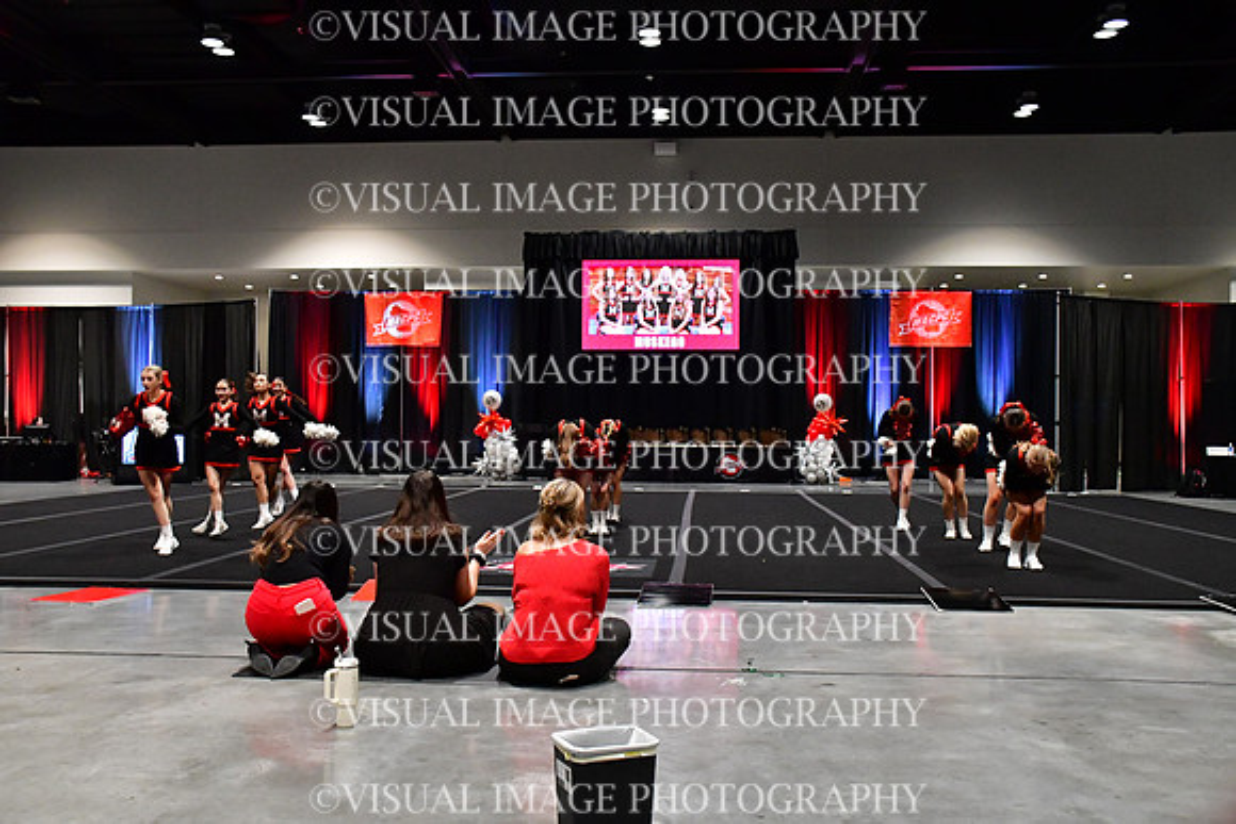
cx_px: 618
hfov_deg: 55.8
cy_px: 412
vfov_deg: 38.9
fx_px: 1168
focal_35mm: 34
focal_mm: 23
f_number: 4
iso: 3600
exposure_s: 1/400
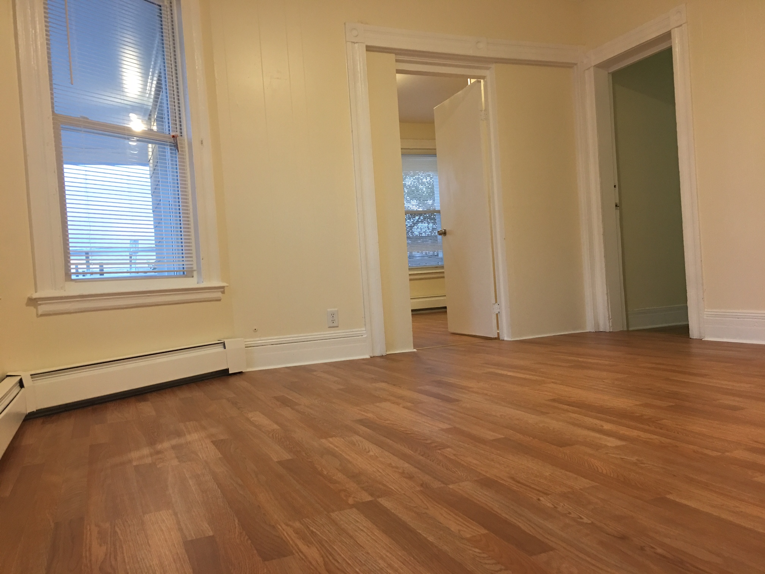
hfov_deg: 61.7
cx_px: 382
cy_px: 287
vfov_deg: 48.2
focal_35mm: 29
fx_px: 641
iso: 50
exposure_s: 1/15
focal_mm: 4.15
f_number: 2.2
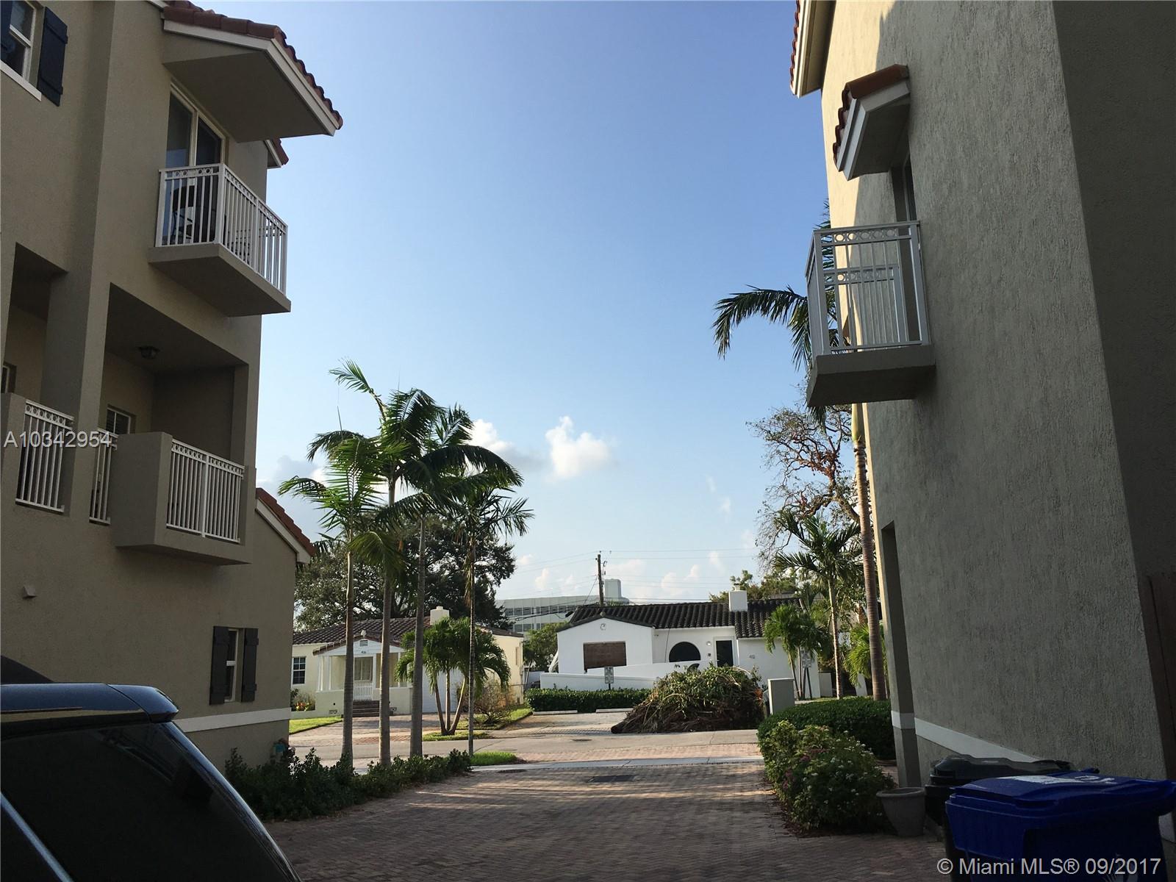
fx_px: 985
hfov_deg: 61.7
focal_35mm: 29
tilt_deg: +11.7
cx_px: 588
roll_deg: +1.7
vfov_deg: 48.2
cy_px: 441
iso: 25
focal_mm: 4.15
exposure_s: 1/1508
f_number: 2.2
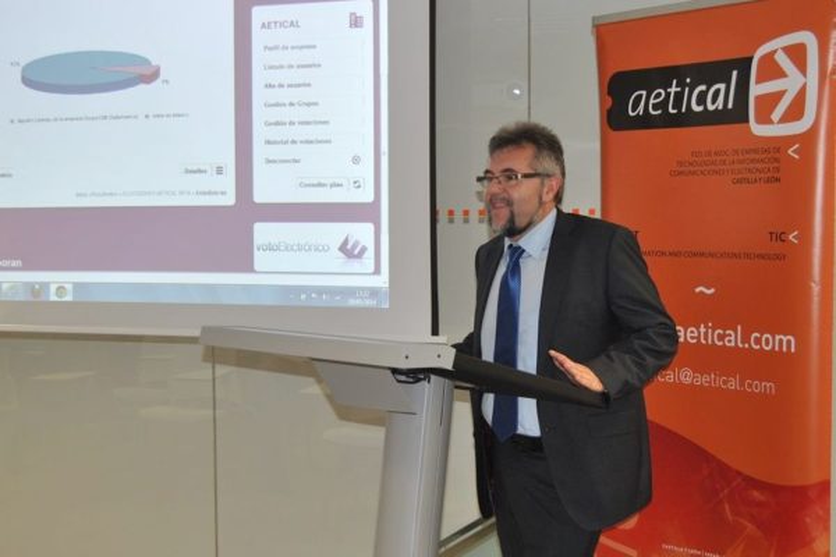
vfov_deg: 31.9
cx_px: 418
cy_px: 278
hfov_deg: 46.4
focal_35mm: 42
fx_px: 975
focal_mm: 28
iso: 200
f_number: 4
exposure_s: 1/60
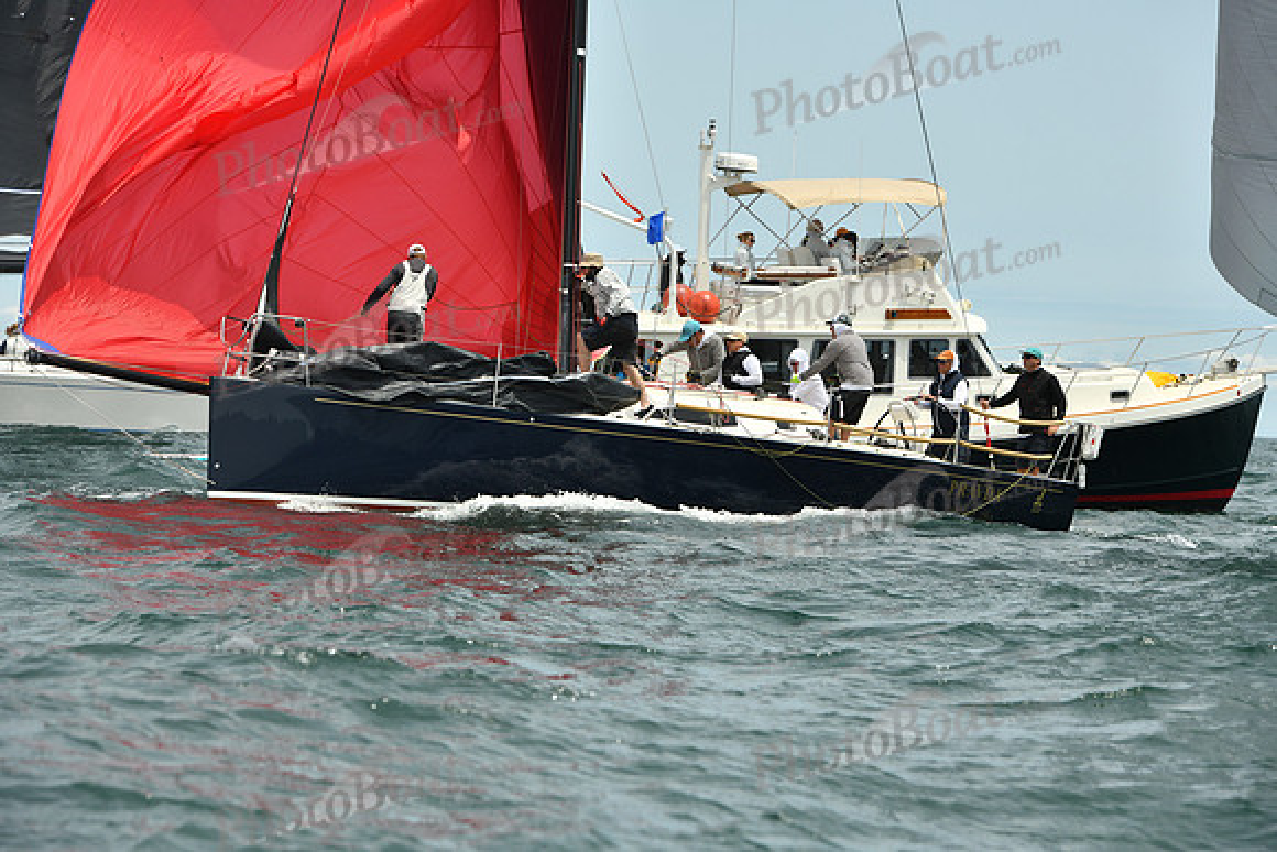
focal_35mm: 160
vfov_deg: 8.6
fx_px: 5677
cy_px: 426
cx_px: 638
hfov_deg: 12.8
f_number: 8
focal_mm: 160
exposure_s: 1/1250
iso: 320
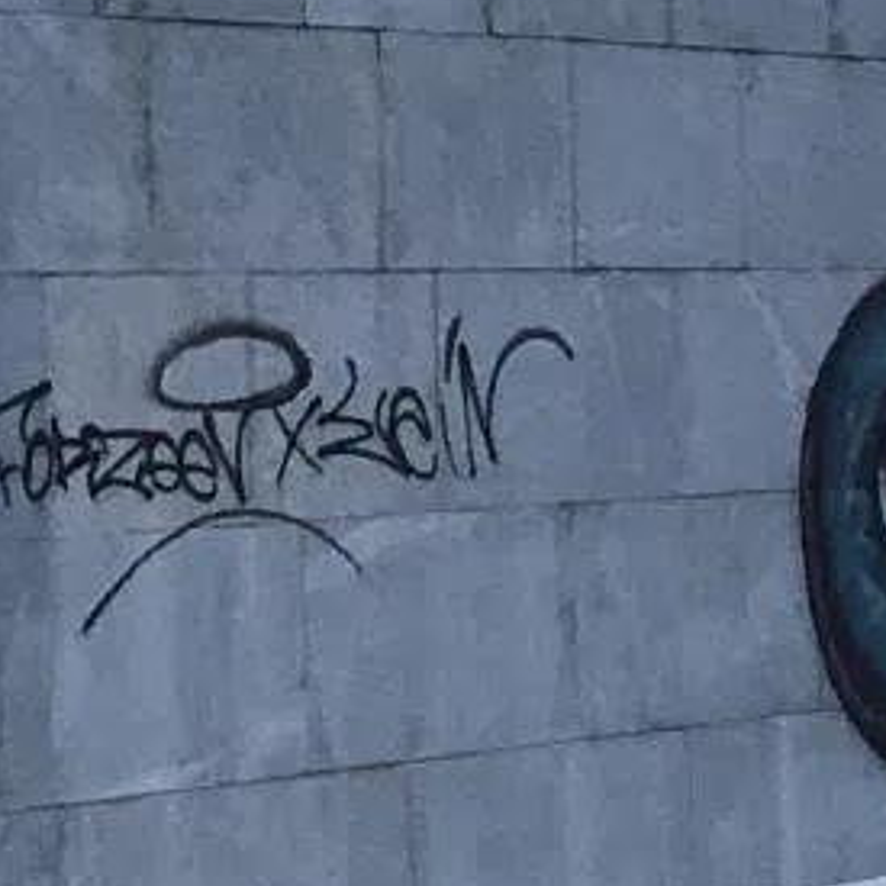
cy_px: -296
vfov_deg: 8.0
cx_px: 657
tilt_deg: +6.7
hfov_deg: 8.1
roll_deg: +3.3
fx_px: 6255
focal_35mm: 216
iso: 40
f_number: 1.8
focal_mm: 4
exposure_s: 1/27
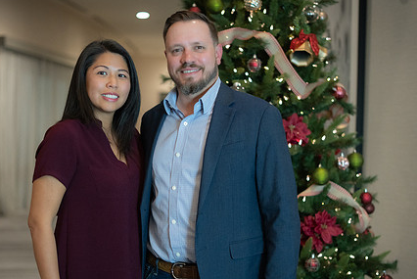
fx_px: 788
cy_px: 156
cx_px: 168
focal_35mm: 68
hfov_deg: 29.6
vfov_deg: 20.1
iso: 1600
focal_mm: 50
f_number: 1.8
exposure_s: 1/320
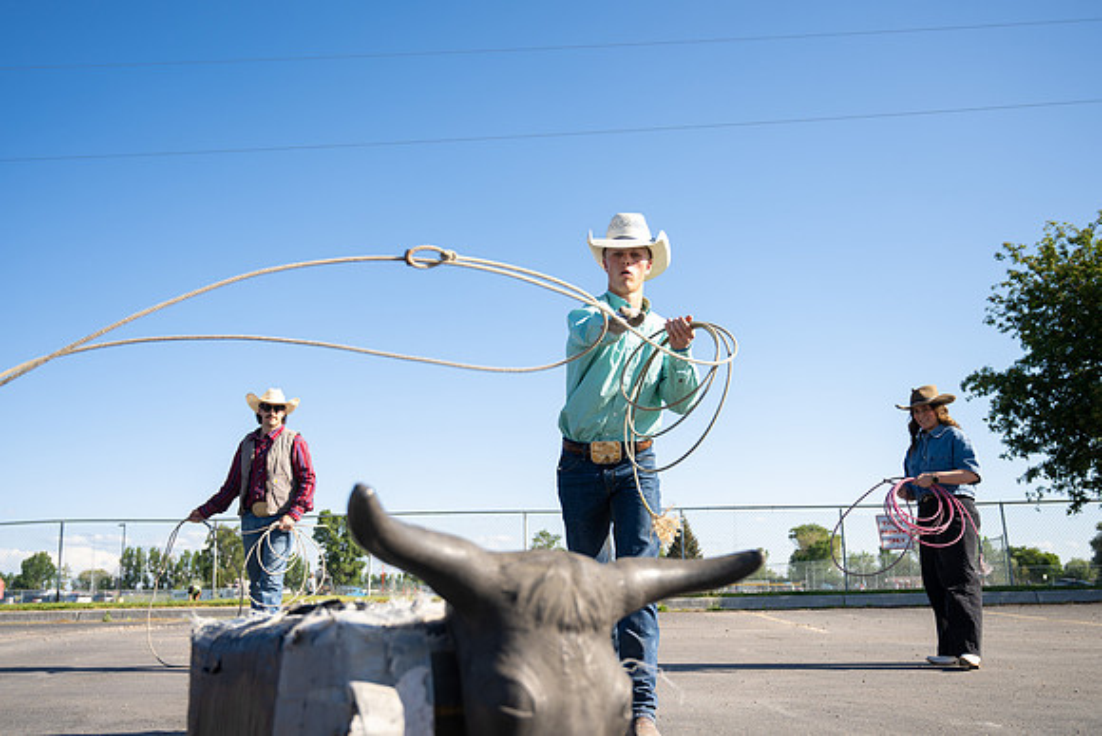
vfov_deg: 39.4
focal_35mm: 34
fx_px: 1026
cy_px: 368
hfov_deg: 56.5
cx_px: 551
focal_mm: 33.5
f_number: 4
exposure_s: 1/640
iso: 100
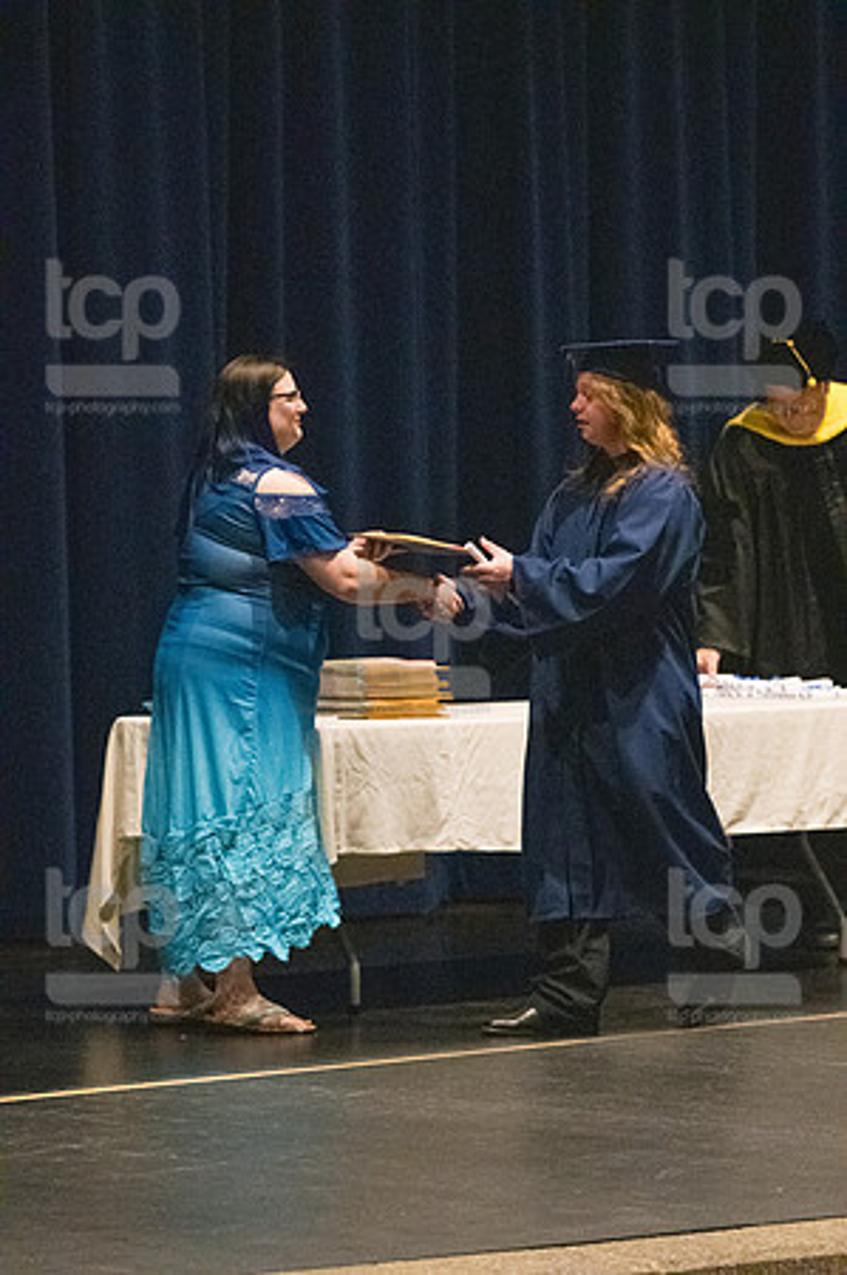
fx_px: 5836
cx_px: 424
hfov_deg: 8.3
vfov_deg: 12.5
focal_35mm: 165
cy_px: 638
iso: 10000
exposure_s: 1/400
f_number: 3.2
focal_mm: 110
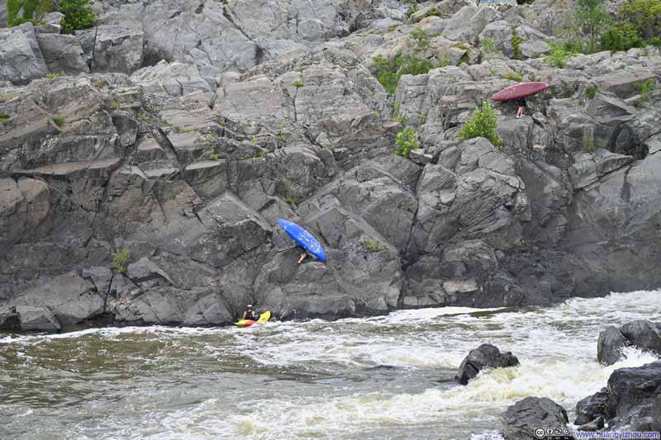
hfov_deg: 17.1
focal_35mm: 120
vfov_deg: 11.4
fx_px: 2203
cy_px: 220
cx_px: 330
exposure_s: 1/320
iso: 64
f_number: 4.5
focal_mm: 120
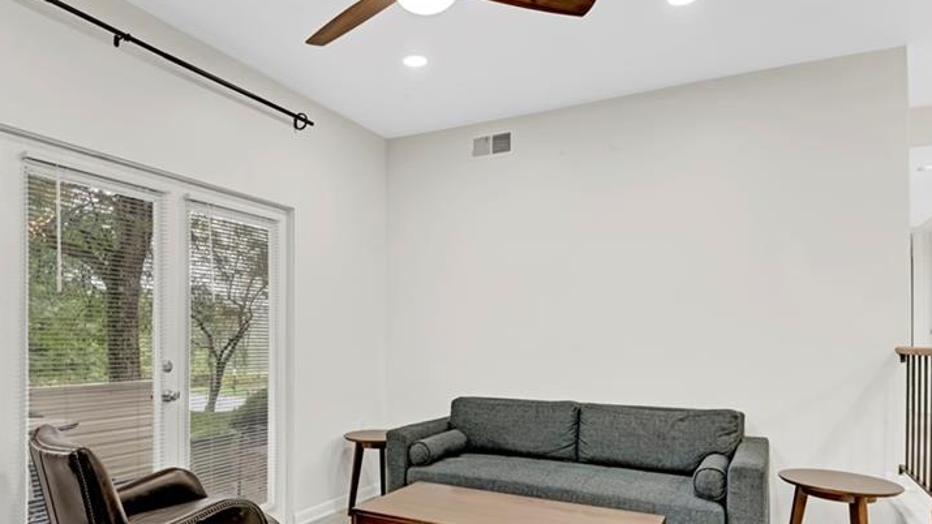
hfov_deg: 75.7
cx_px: 383
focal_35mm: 24
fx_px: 593
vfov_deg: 46.6
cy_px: 365
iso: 100
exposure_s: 1/4
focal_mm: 16
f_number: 8
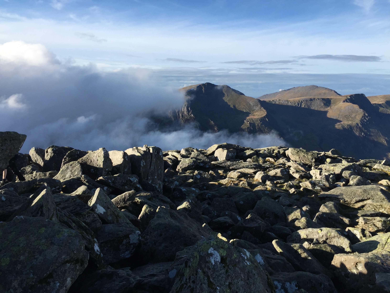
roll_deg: -0.4
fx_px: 327
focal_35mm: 29
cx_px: 195
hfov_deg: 61.7
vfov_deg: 48.2
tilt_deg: -10.5
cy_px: 146
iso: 32
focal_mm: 4.15
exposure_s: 1/1364
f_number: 2.2
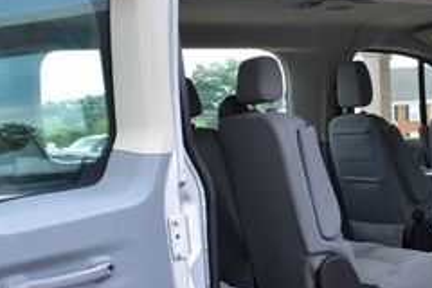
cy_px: 243
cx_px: 427
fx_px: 864
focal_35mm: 72
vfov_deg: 18.7
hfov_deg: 26.6
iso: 400
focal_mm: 18
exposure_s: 1/125
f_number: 9
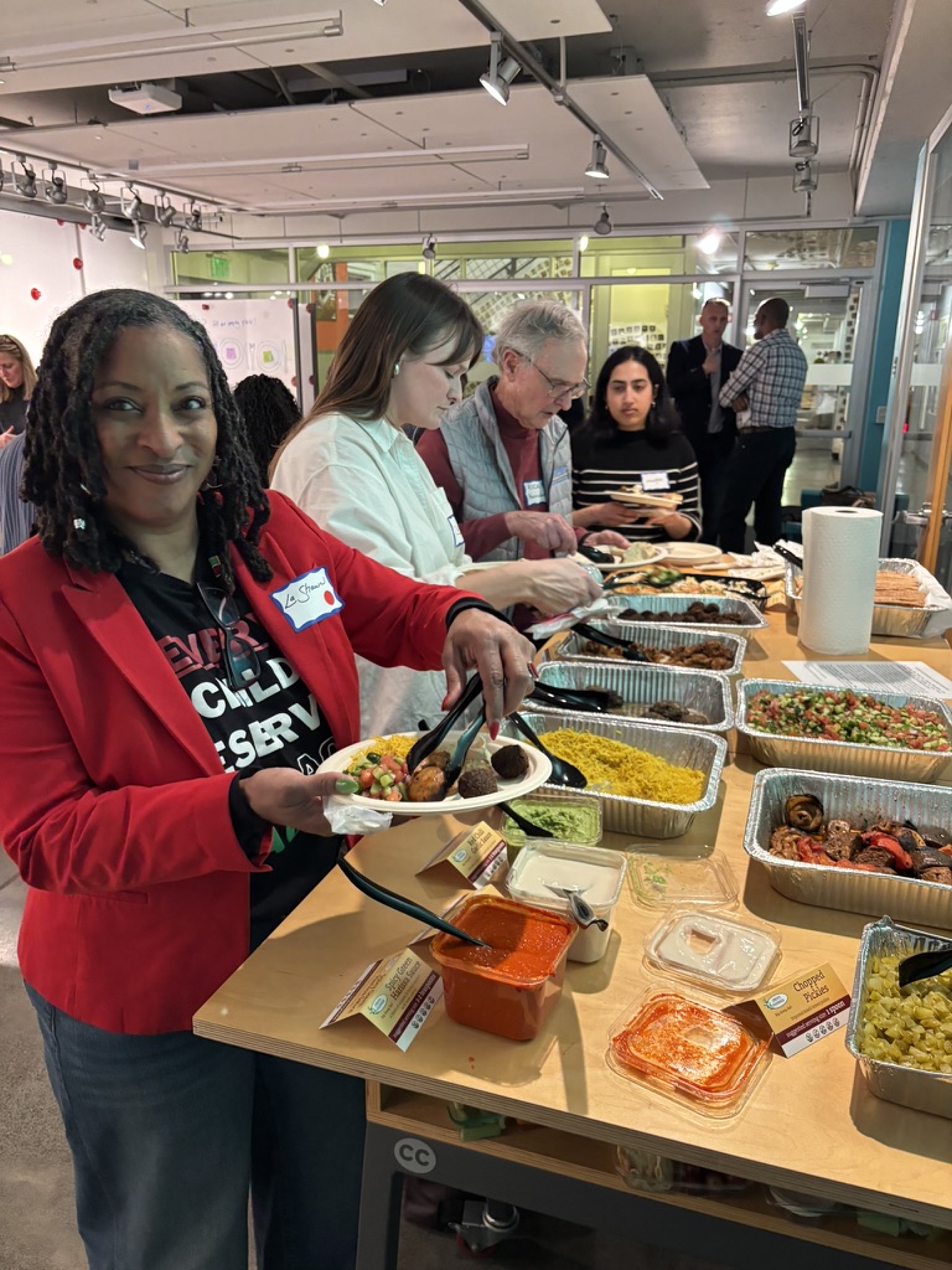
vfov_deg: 67.3
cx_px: 476
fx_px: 953
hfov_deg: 53.1
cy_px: 635
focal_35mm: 26
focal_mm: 5.96
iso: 320
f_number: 1.6
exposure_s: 1/60
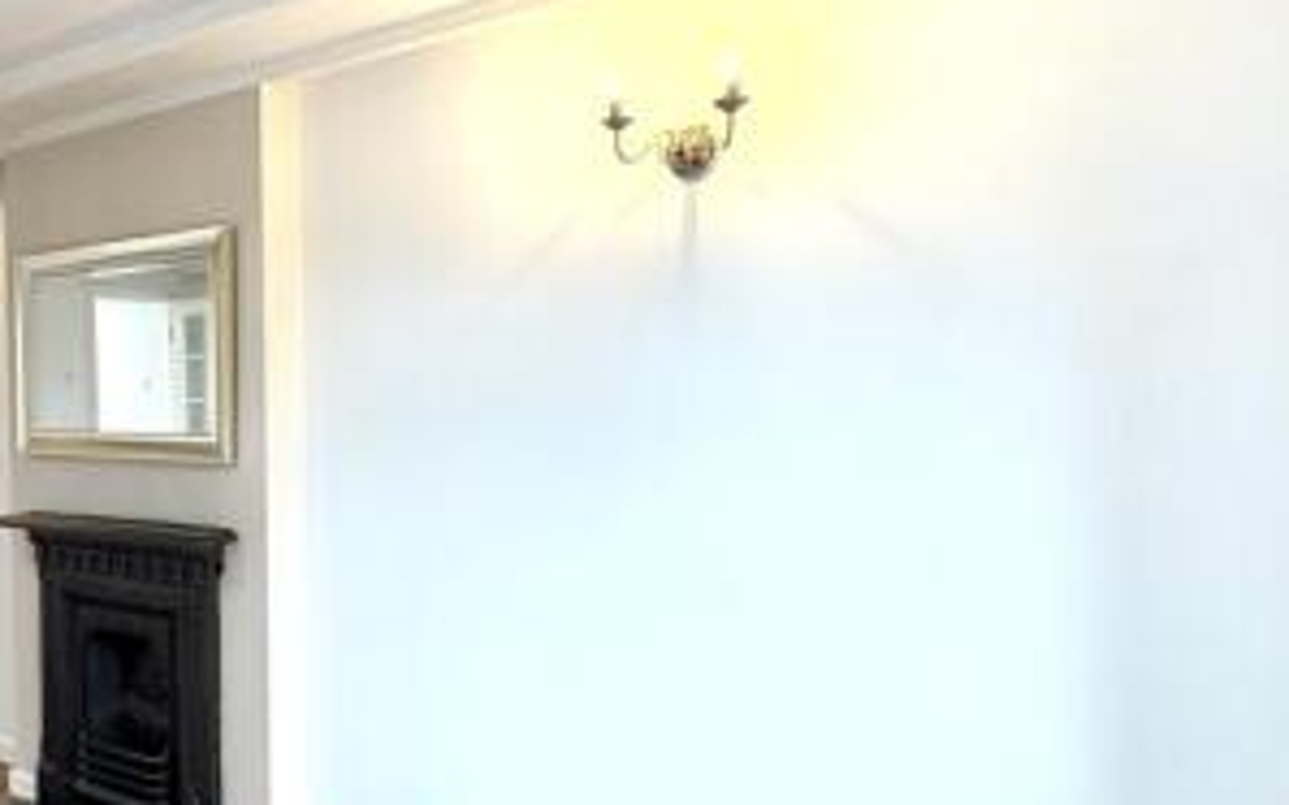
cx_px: 218
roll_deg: +0.8
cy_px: 418
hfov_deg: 58.5
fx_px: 1018
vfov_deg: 43.1
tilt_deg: -0.2
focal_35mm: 29
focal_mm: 2.22
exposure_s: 1/100
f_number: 2.2
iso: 125
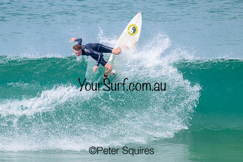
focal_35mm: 1095
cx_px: 93
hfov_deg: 1.9
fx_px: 7389
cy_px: 55
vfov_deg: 1.3
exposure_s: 1/2000
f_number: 11
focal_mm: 800
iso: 720
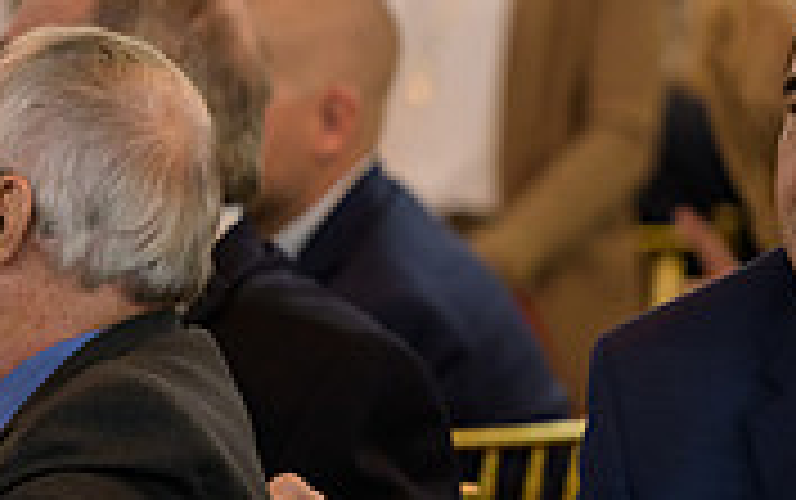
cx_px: 899
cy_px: 223
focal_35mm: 517
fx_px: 11226
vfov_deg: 2.5
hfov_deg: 4.1
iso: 1000
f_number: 3.2
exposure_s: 1/125
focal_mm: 155
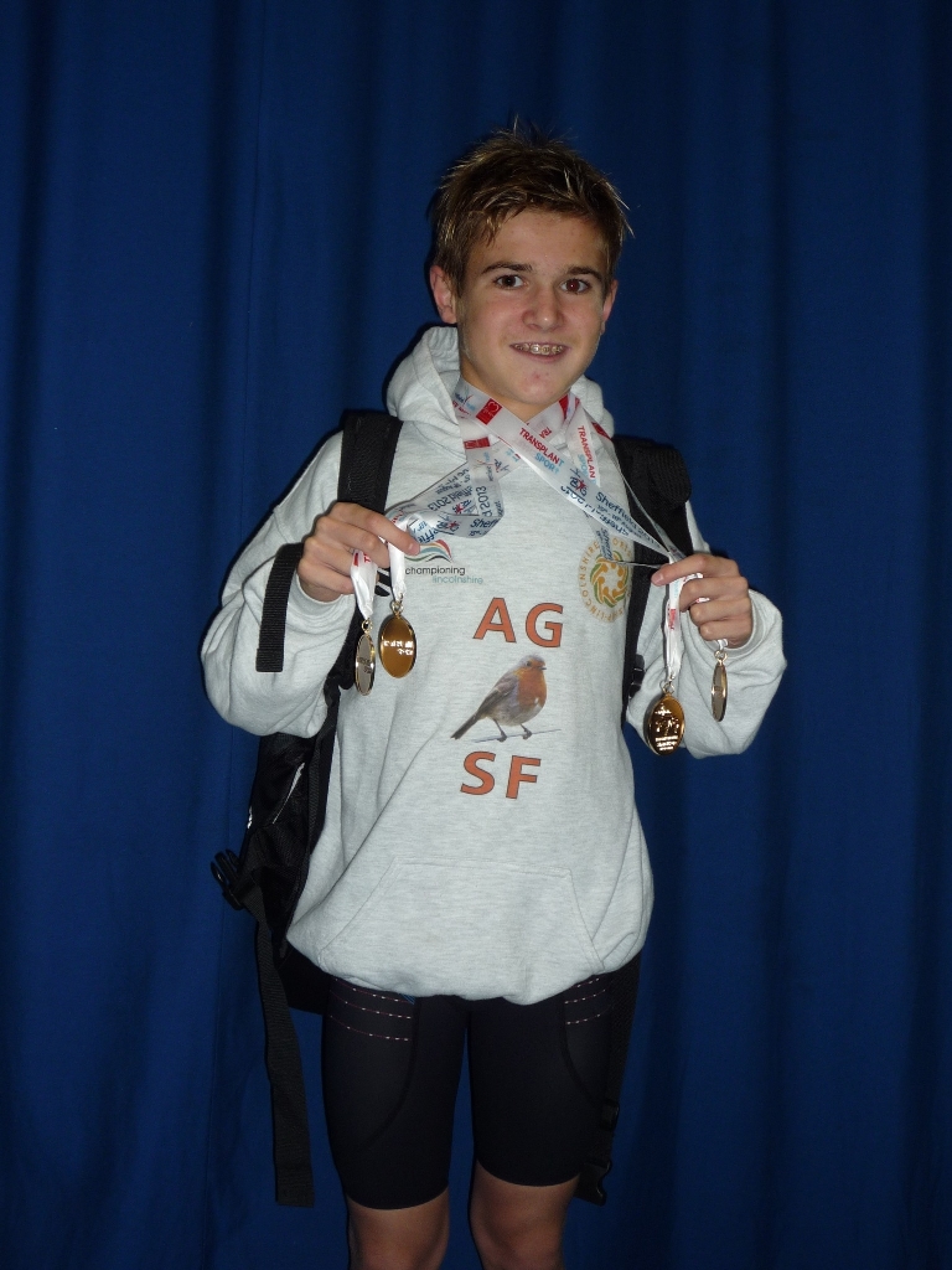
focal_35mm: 40
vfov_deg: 46.8
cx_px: 476
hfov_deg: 36.0
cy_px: 635
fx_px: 1467
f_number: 4.3
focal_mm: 7
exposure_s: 1/30
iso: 100
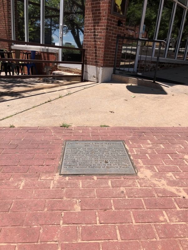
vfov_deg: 63.4
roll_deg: -3.8
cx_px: 94
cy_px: 125
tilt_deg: -15.9
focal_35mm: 28
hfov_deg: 49.7
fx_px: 203
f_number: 1.8
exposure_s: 1/2315
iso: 20
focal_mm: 4
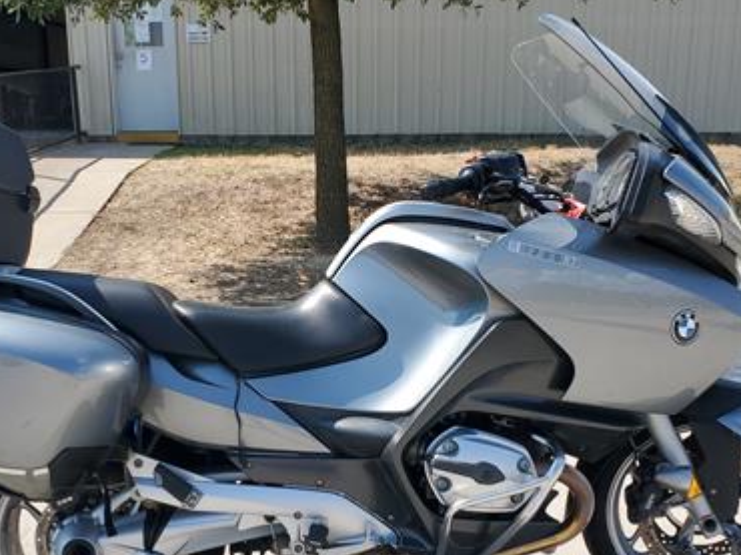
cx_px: 362
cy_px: 365
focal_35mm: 45
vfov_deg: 31.9
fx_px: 963
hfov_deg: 42.1
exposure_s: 1/878
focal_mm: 4.3
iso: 50
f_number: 2.4
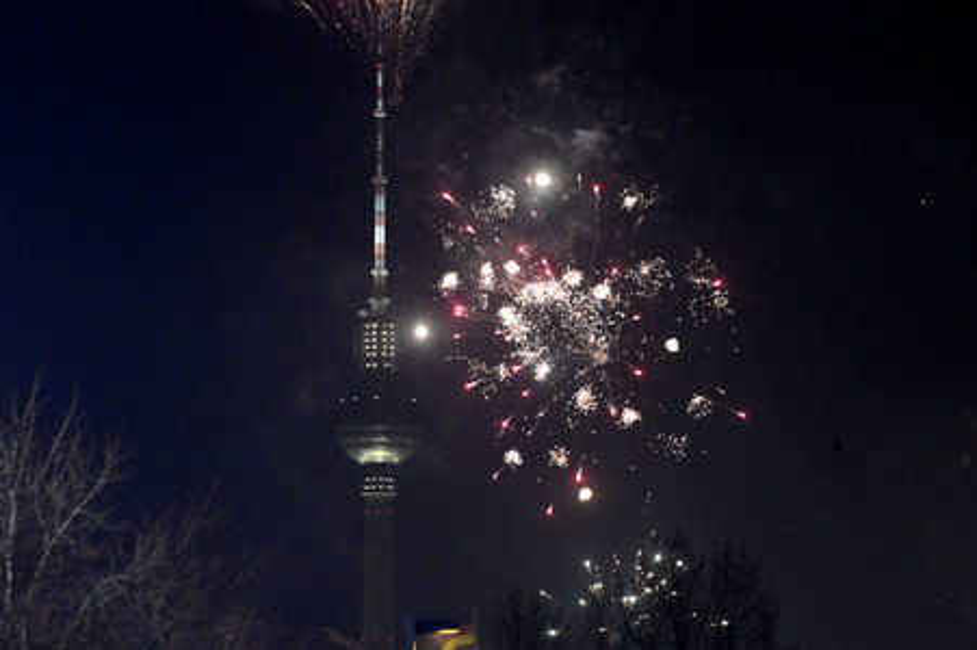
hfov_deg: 10.3
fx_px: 5424
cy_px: 325
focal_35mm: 200
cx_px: 488
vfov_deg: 6.9
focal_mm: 200
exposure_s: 1/160
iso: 12800
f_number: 5.6
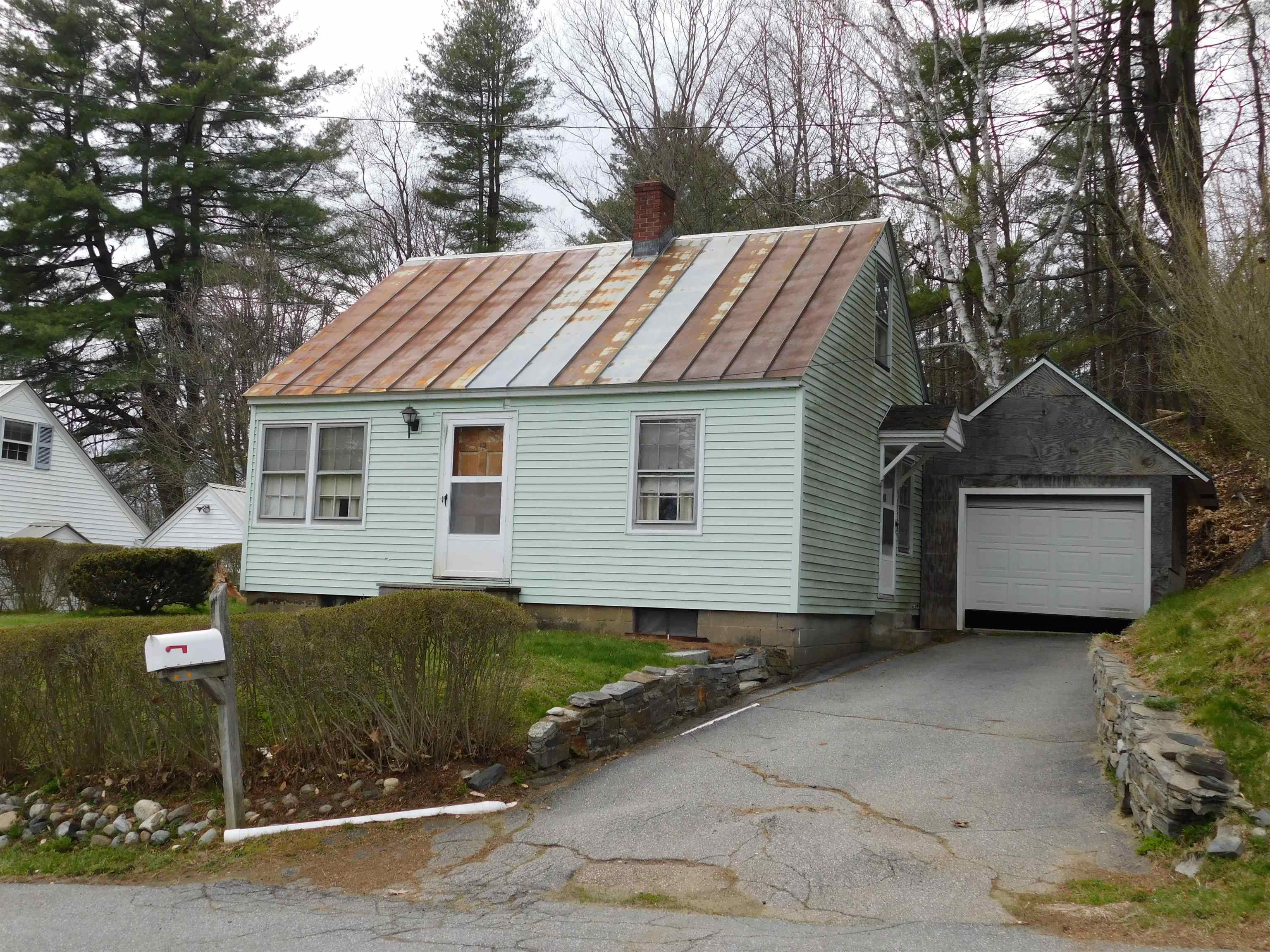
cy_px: 476
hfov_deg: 51.4
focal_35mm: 36
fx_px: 1321
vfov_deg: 39.7
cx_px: 635
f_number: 3.5
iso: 125
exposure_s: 1/500
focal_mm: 6.3
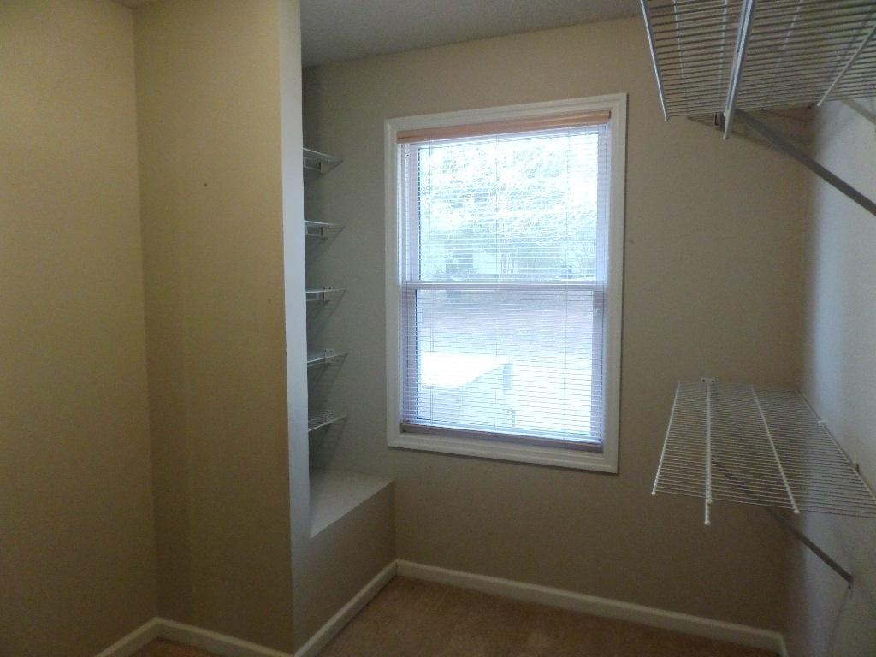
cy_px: 328
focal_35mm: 24
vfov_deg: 56.8
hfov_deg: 71.6
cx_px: 438
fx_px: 607
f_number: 3.1
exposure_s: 1/20
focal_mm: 4.3
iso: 200
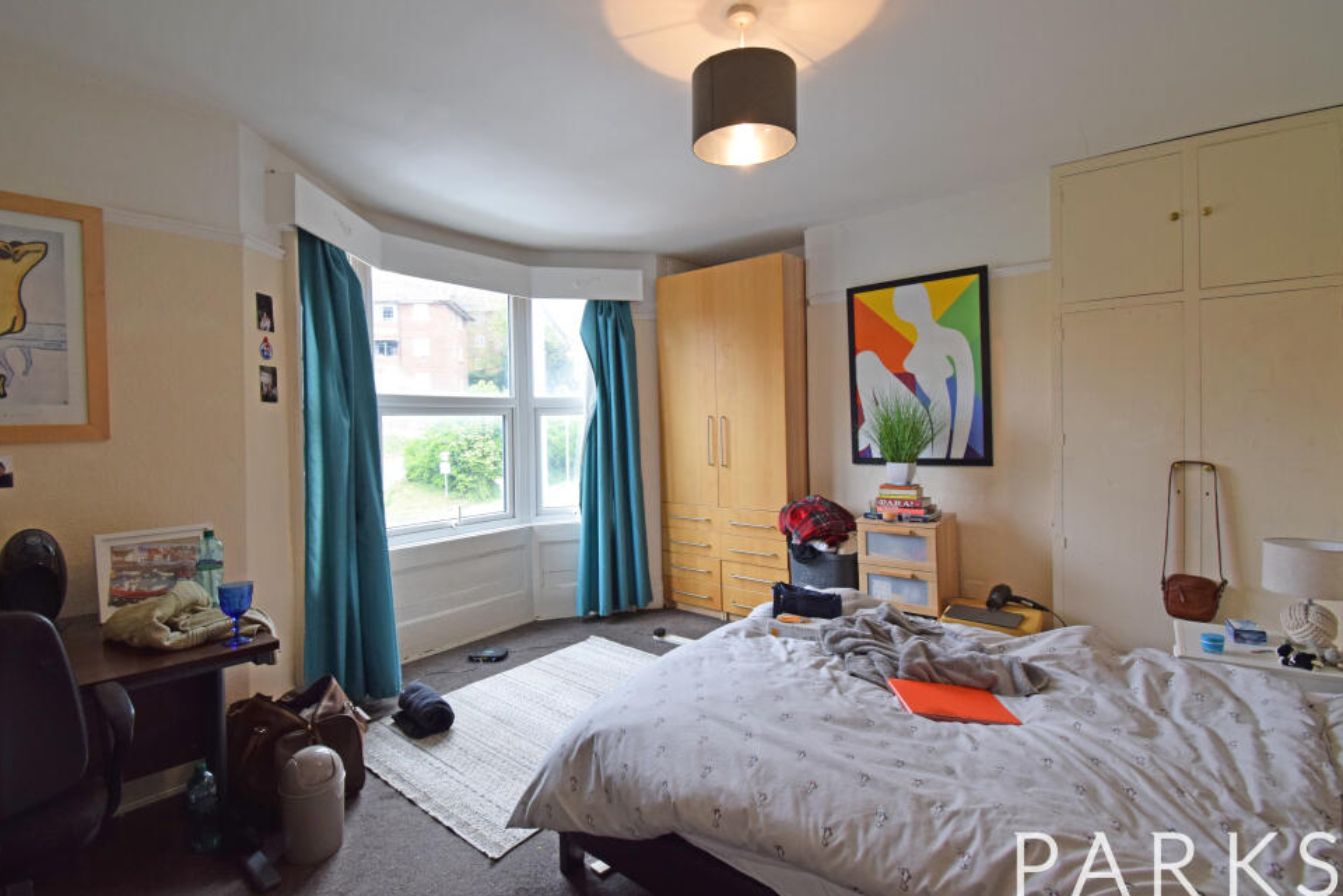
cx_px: 651
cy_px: 442
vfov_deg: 73.7
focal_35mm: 16
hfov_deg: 96.7
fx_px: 597
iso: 640
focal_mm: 10
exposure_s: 1/100
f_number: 6.3
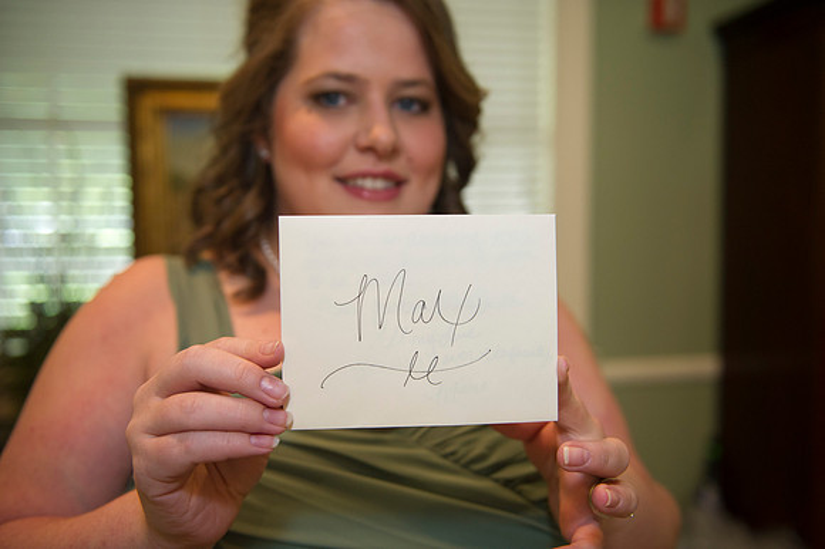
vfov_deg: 38.8
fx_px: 779
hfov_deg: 55.8
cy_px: 274
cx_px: 412
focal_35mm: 34
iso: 800
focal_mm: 34
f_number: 2.8
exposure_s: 1/125
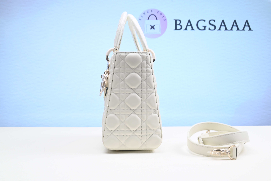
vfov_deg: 36.9
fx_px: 271
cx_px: 136
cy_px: 90
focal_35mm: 36
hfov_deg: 53.1
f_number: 16
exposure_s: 1/2
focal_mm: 36
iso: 100
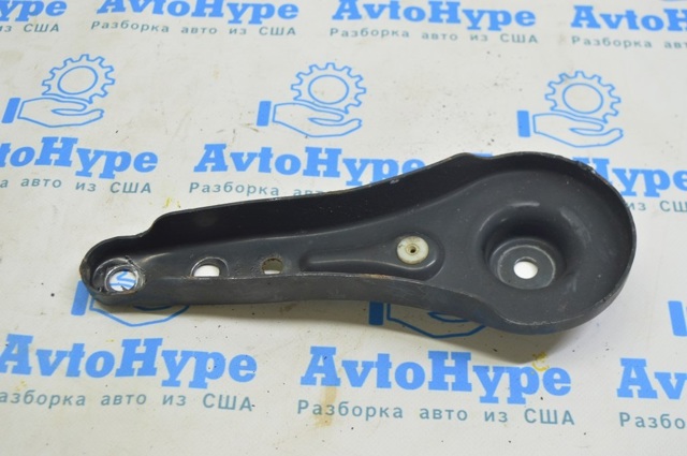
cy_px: 228
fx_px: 972
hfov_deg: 38.9
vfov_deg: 26.4
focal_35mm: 51
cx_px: 344
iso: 400
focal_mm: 34
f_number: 5.6
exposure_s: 1/20
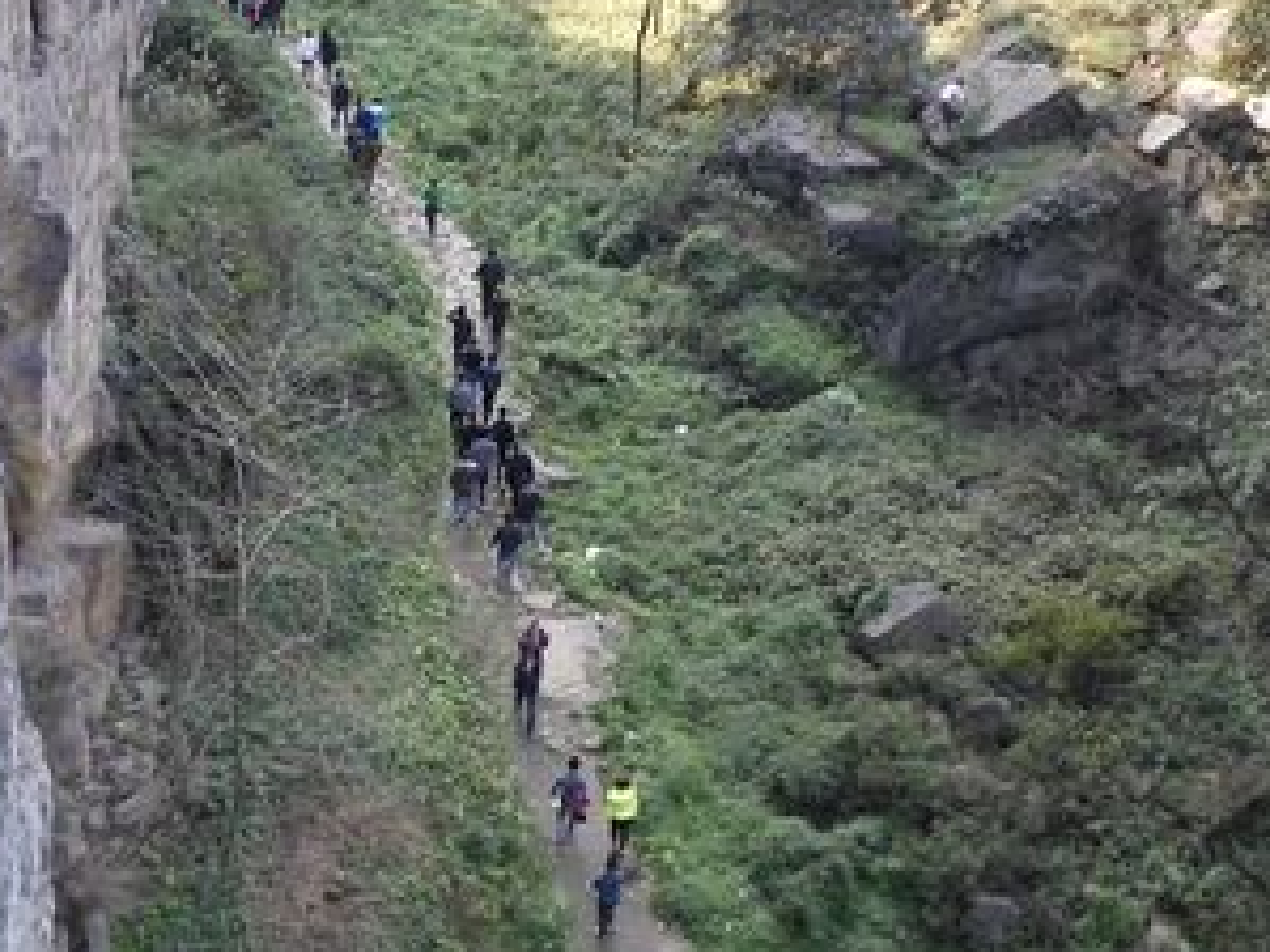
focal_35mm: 72
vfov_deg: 20.4
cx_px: 459
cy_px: 614
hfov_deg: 26.9
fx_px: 2640
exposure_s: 1/60
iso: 80
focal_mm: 7.8
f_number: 3.2
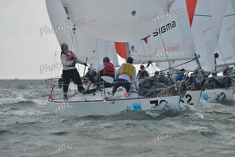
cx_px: 118
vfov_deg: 3.4
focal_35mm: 400
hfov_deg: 5.2
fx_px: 2612
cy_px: 78
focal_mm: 400
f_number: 6.3
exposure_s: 1/1250
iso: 280
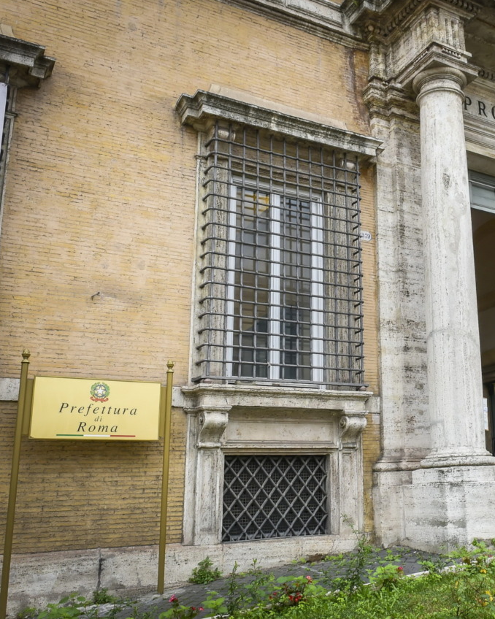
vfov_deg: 52.9
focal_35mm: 34
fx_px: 623
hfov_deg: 40.0
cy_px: 308
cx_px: 450
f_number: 10
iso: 800
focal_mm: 24
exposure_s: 1/125
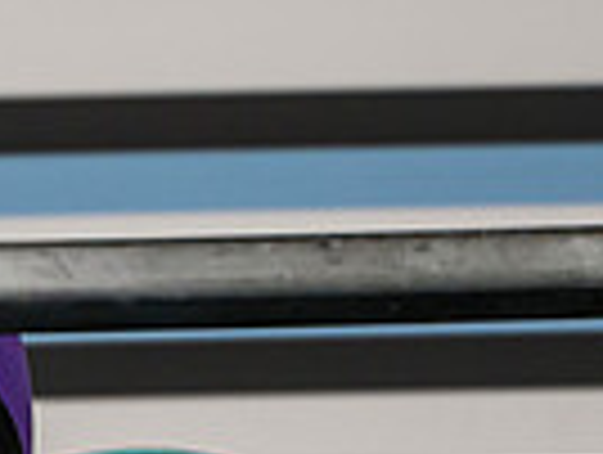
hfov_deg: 0.5
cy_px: 659
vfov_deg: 0.4
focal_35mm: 4086
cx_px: -572
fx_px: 71305
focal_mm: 560
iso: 800
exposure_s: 1/500
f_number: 4
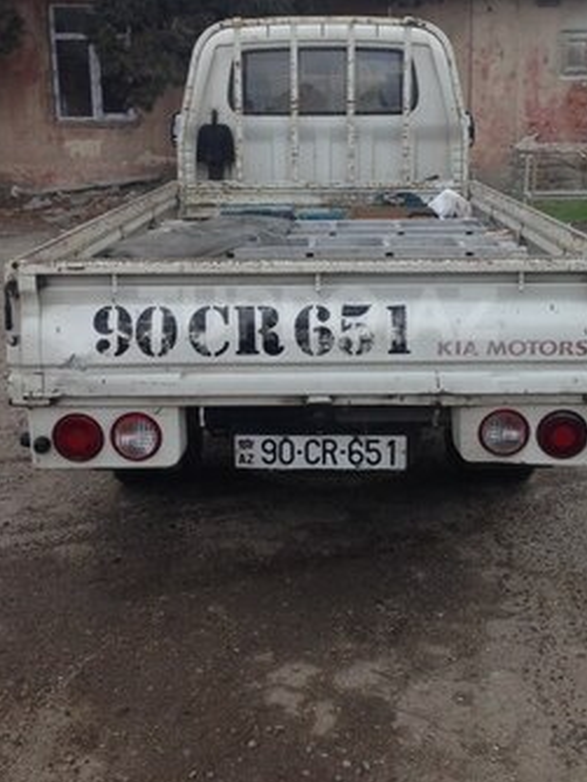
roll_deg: +0.5
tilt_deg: -7.5
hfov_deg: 29.7
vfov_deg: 38.7
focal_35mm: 49
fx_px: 1106
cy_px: 314
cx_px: 318
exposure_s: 1/201
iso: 50
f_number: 2.4
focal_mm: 4.12
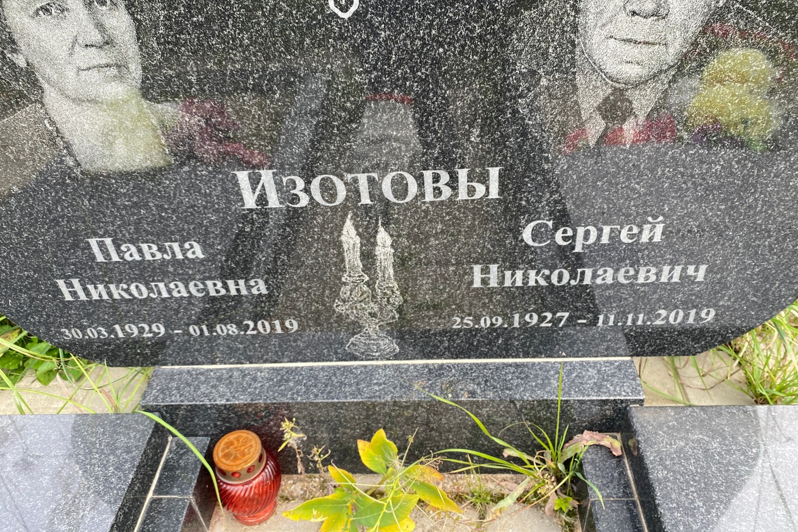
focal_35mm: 28
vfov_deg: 46.4
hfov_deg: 65.5
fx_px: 621
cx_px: 392
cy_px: 274
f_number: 1.8
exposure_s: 1/202
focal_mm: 4.25
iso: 32
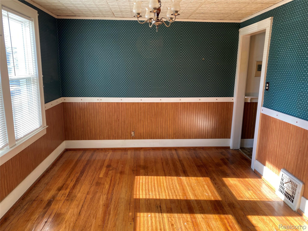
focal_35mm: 26
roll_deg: +0.3
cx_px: 154
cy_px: 116
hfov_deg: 67.3
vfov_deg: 53.1
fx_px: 231
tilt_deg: -14.5
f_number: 1.8
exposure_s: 1/122
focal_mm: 4.25
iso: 64
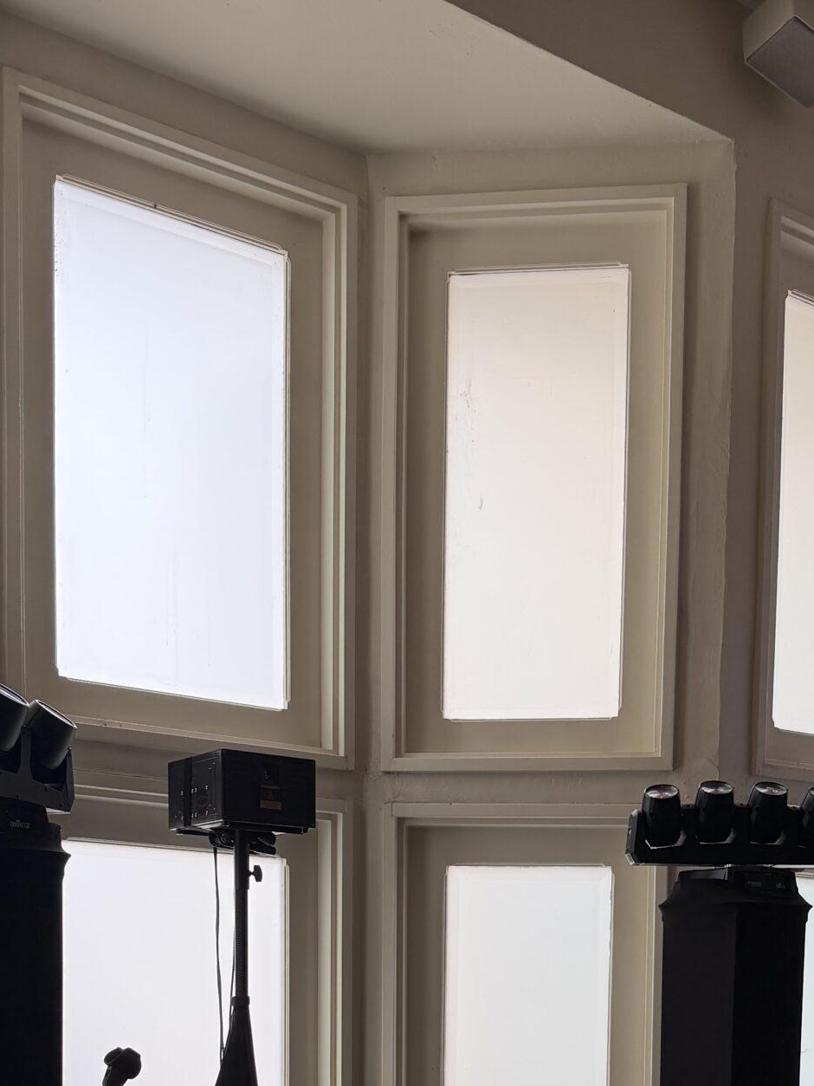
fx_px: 1537
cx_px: 493
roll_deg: -1.5
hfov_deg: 29.6
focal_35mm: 49
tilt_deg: -4.1
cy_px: 1106
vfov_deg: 35.0
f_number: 1.78
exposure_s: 1/660
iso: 100
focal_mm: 6.76
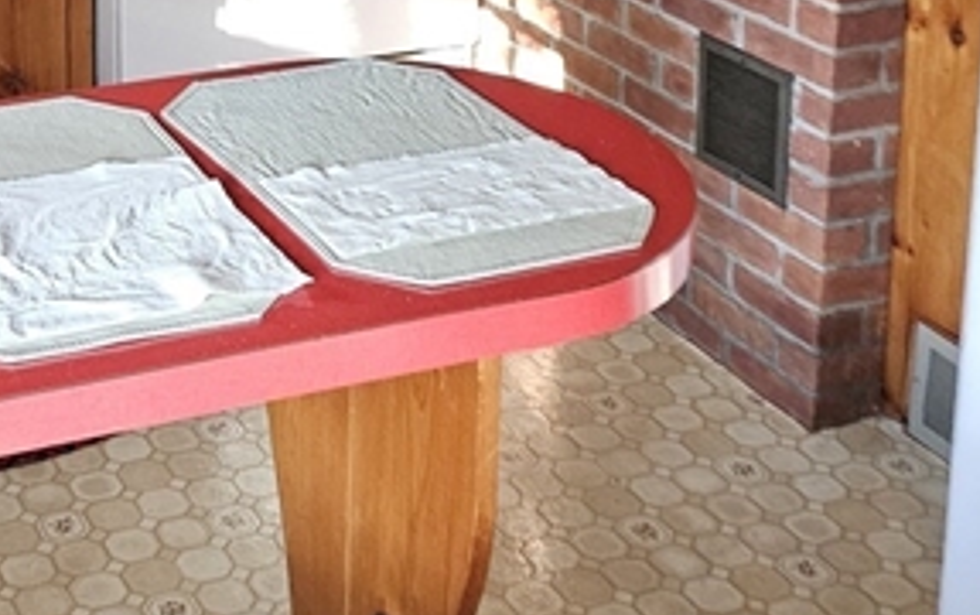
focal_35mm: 68
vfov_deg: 17.8
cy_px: -215
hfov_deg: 29.3
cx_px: 150
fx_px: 1818
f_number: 1.8
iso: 1000
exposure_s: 1/120
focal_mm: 5
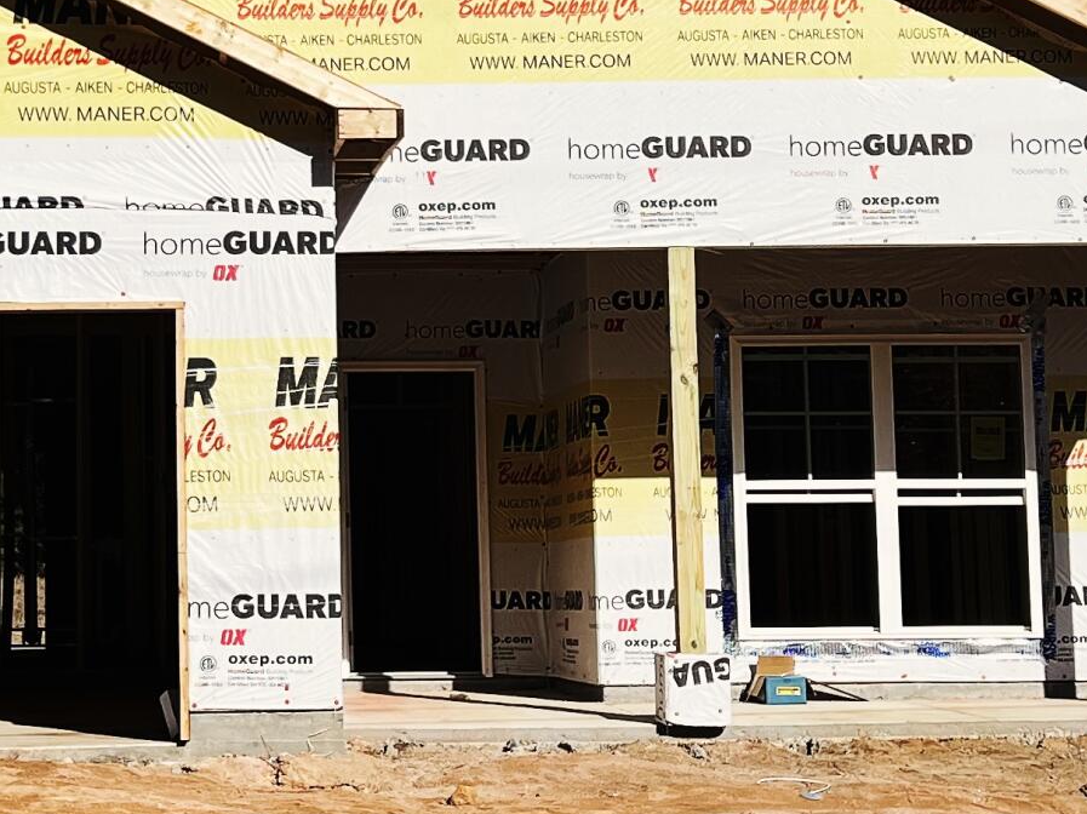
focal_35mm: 87
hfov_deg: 22.3
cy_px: 325
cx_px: 264
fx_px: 2731
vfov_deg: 16.9
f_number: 1.5
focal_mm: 5.7
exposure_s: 1/9434
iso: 50
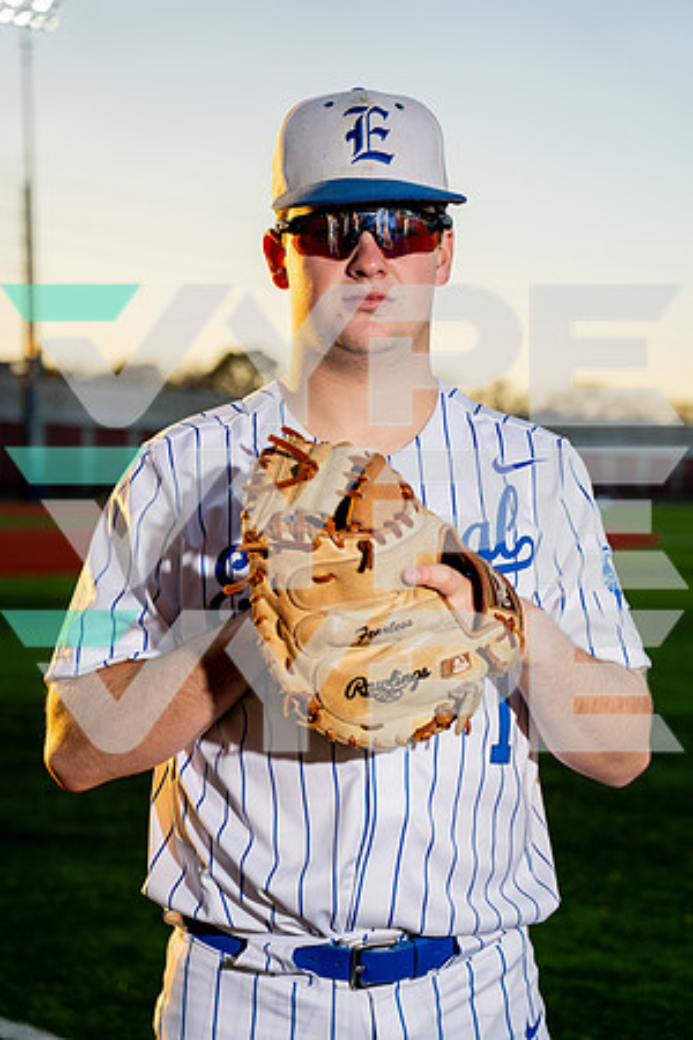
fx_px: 1934
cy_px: 520
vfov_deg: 30.1
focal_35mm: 67
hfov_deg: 20.3
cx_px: 346
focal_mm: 67
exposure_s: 1/250
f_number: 4
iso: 100
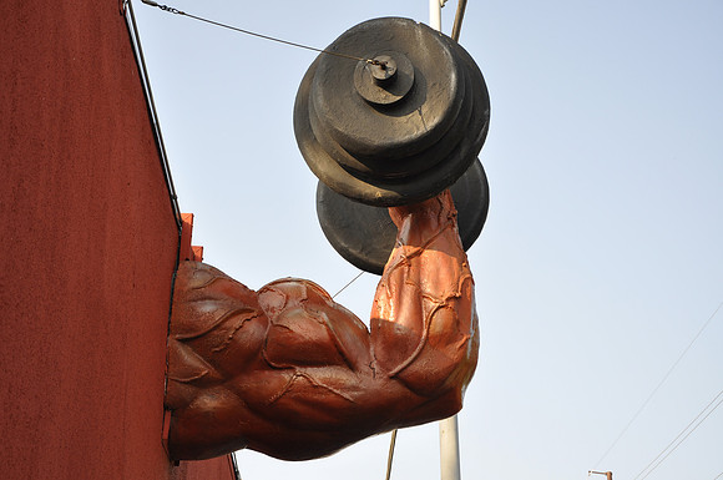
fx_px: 1444
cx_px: 362
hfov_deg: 28.1
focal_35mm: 72
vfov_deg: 18.9
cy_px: 240
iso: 200
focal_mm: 48
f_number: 7.1
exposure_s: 1/50
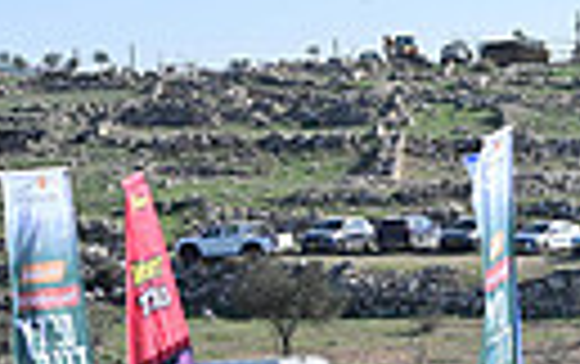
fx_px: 2976
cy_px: 497
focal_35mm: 188
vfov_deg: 6.9
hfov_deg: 10.7
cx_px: 872
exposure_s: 1/2000
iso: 180
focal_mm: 41
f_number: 3.5
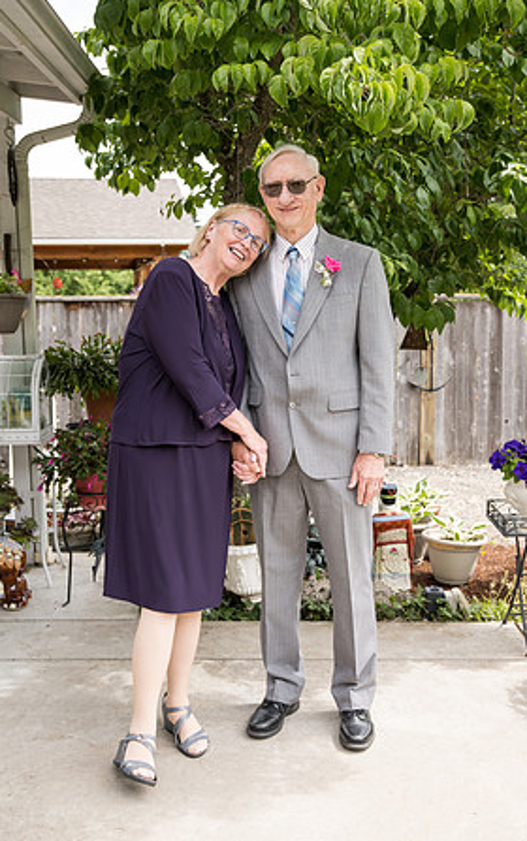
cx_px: 277
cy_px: 420
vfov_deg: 48.2
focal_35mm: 41
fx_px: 941
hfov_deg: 31.3
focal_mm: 40
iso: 400
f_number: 5
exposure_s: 1/500
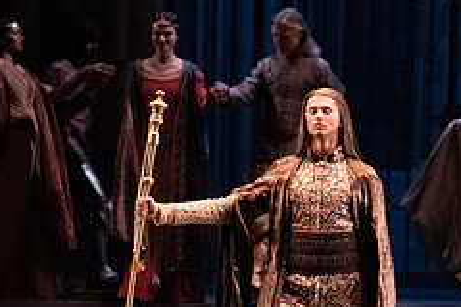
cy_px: 183
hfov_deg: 4.8
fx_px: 5455
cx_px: 305
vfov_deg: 3.2
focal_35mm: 426
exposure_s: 1/320
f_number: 6.3
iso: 20000
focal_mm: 176
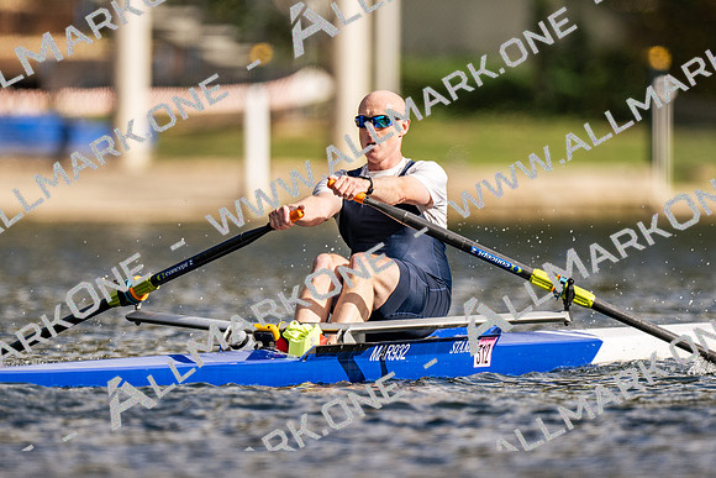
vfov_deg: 1.5
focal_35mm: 900
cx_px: 358
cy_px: 239
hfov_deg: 2.3
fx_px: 17913
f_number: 4
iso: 125
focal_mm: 600
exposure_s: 1/2500
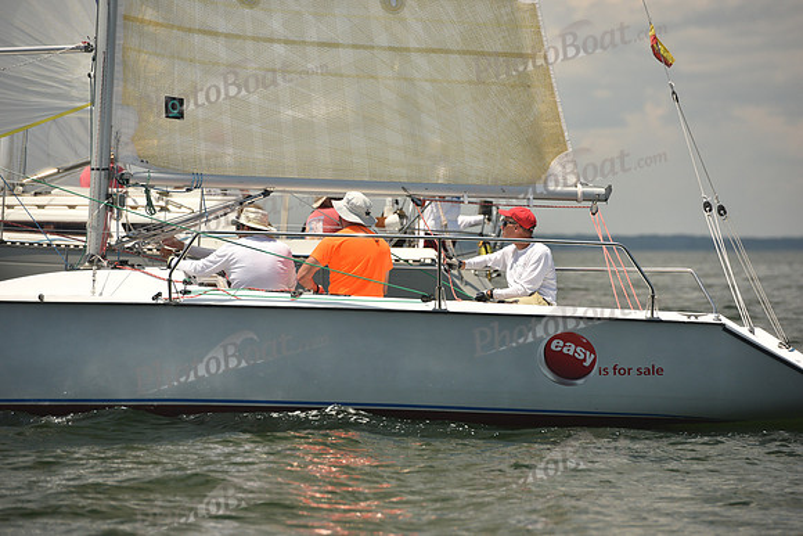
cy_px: 268
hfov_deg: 10.3
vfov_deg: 6.9
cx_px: 402
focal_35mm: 200
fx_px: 4462
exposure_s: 1/1250
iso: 320
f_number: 5.6
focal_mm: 200
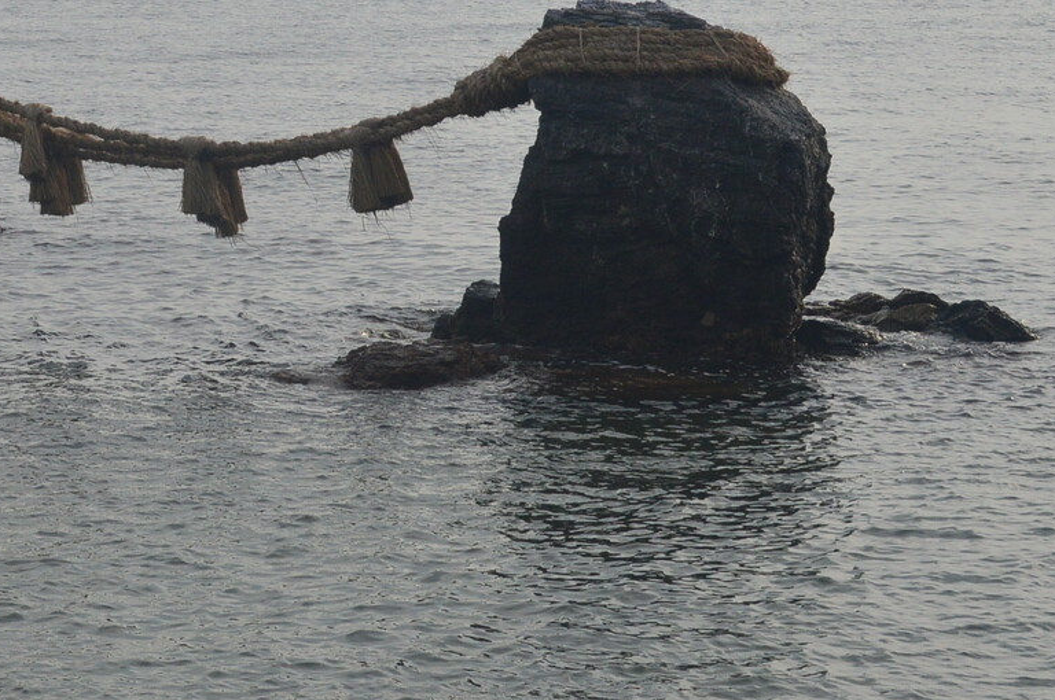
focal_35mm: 134
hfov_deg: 15.1
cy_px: 165
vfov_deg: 10.2
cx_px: -6
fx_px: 3922
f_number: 11
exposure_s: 1/500
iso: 400
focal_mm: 38
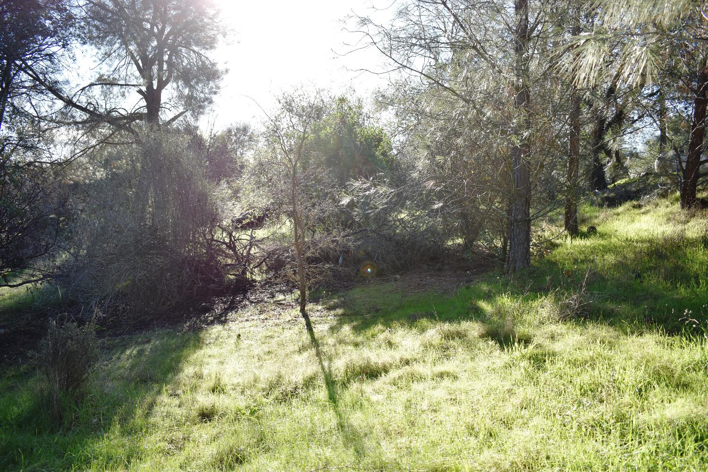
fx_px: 619
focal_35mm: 32
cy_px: 236
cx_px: 354
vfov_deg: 41.7
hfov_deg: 59.5
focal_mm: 21
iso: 100
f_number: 5
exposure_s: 1/200
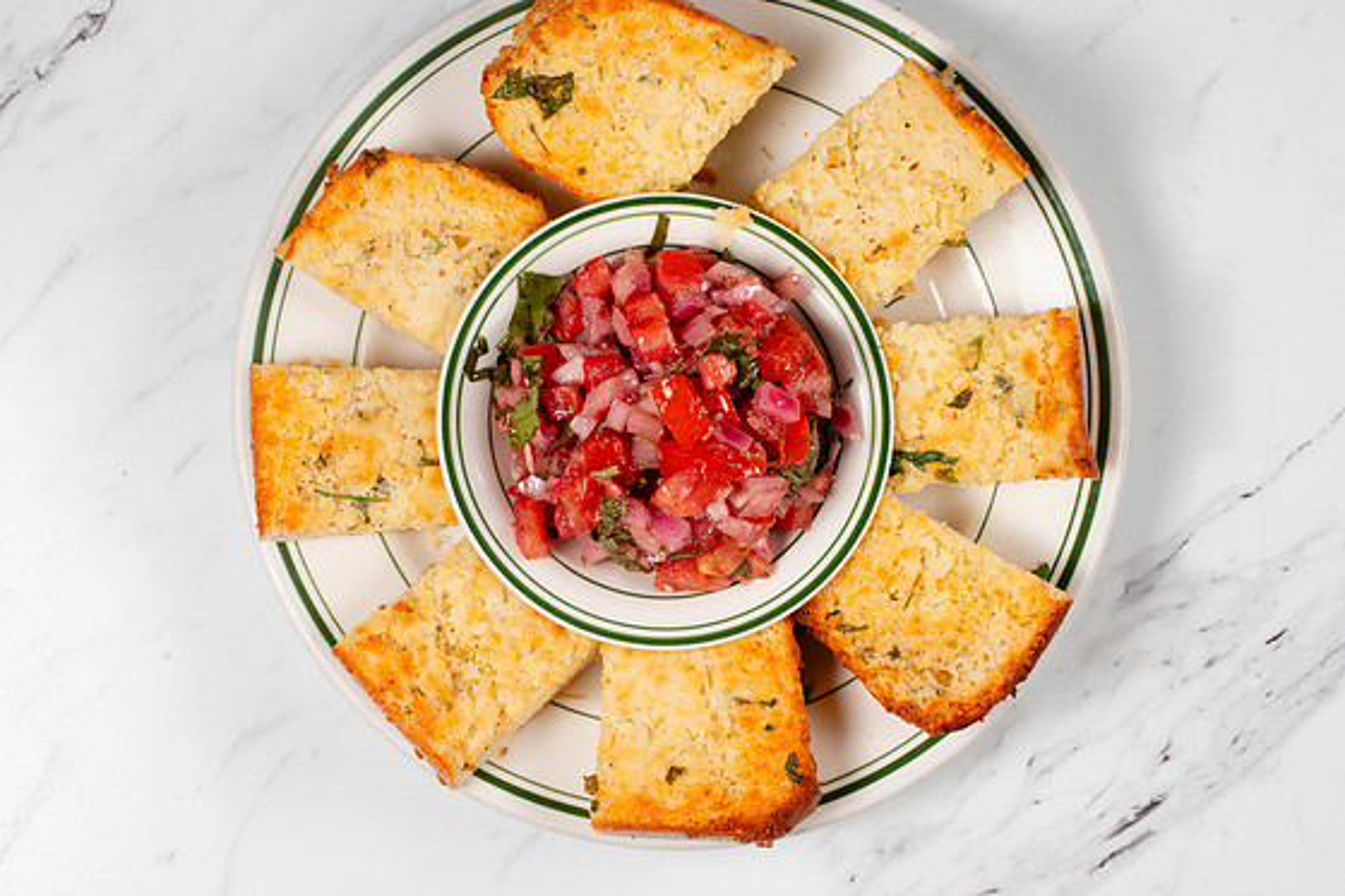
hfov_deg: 26.3
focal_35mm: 77
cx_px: 630
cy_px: 553
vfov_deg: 17.7
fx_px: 2876
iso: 200
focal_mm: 50
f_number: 13
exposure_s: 1/250
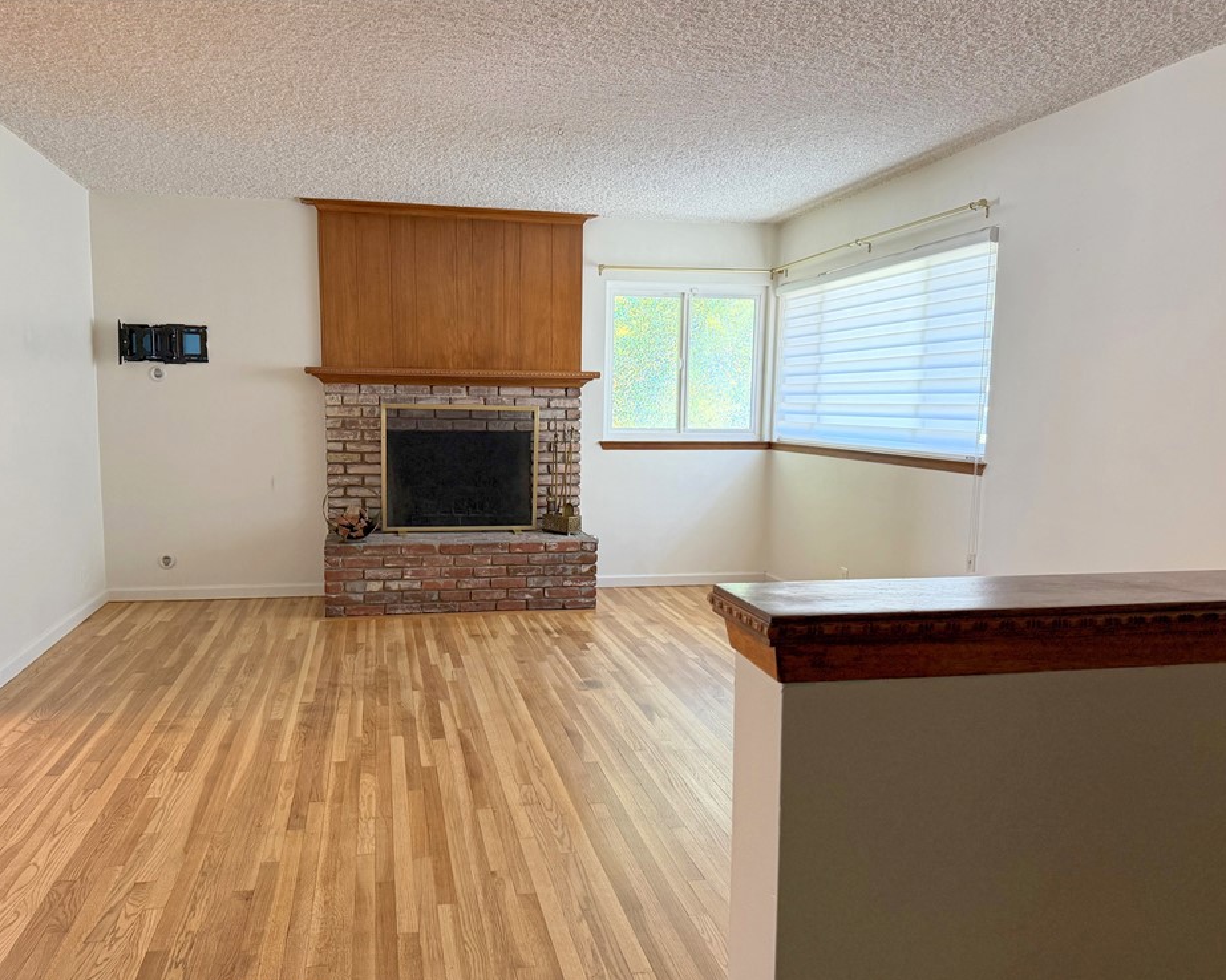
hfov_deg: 66.0
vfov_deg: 54.9
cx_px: 571
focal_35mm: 26
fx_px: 943
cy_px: 507
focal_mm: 6.8
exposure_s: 1/120
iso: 320
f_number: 1.8
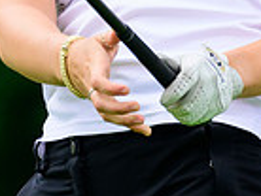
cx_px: 102
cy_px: -230
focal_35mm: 1550
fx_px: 11707
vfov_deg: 1.0
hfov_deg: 1.3
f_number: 5.3
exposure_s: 1/2000
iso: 1250
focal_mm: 320
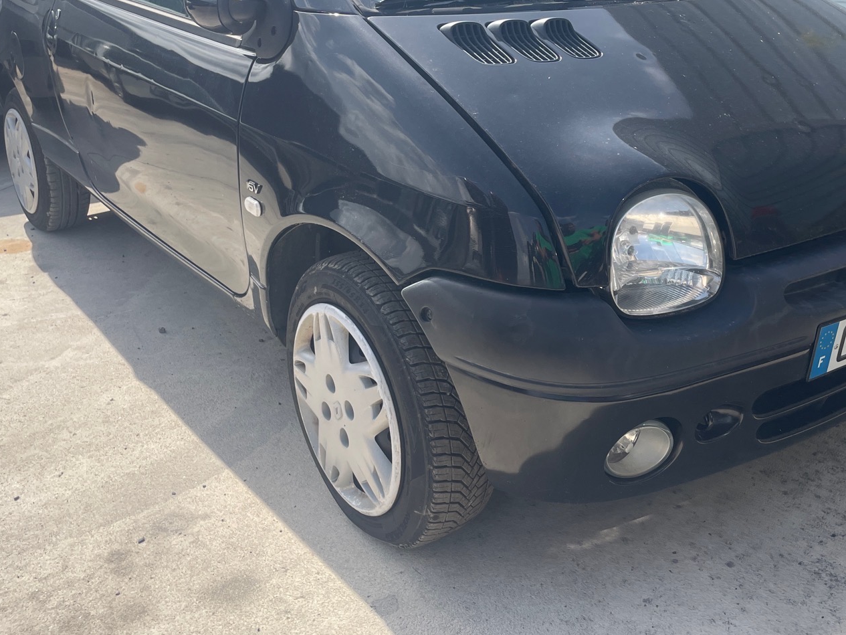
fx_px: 904
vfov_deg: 38.3
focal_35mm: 37
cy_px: 215
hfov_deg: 50.0
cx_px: 480
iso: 32
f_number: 1.6
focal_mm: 4.2
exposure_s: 1/1855
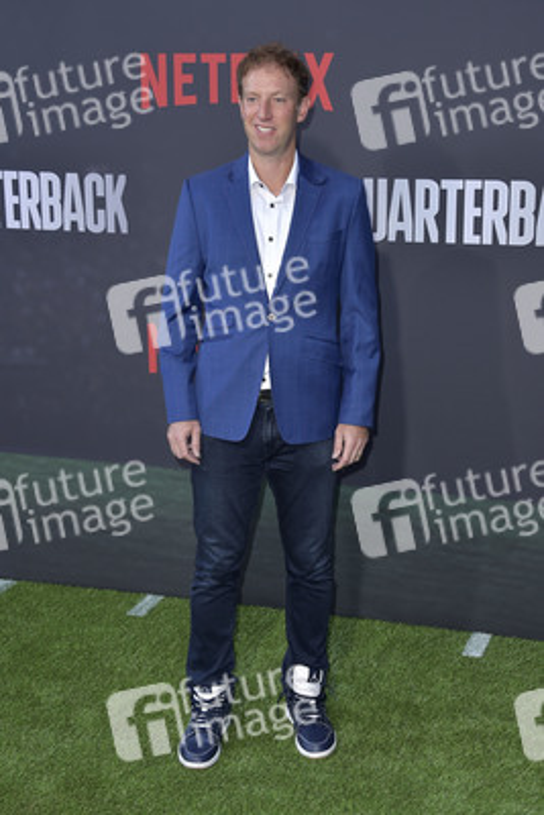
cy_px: 408
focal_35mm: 48
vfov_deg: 41.1
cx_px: 272
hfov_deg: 28.1
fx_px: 1087
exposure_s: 1/250
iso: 320
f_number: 6.3
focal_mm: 48
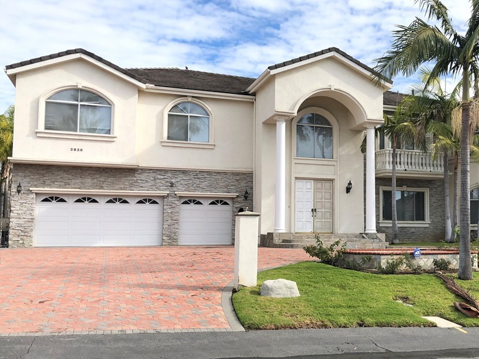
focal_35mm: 37
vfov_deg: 38.6
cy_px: 192
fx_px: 512
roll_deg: +0.2
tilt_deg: +4.8
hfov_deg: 49.4
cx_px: 313
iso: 20
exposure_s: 1/1919
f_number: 1.8
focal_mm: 4
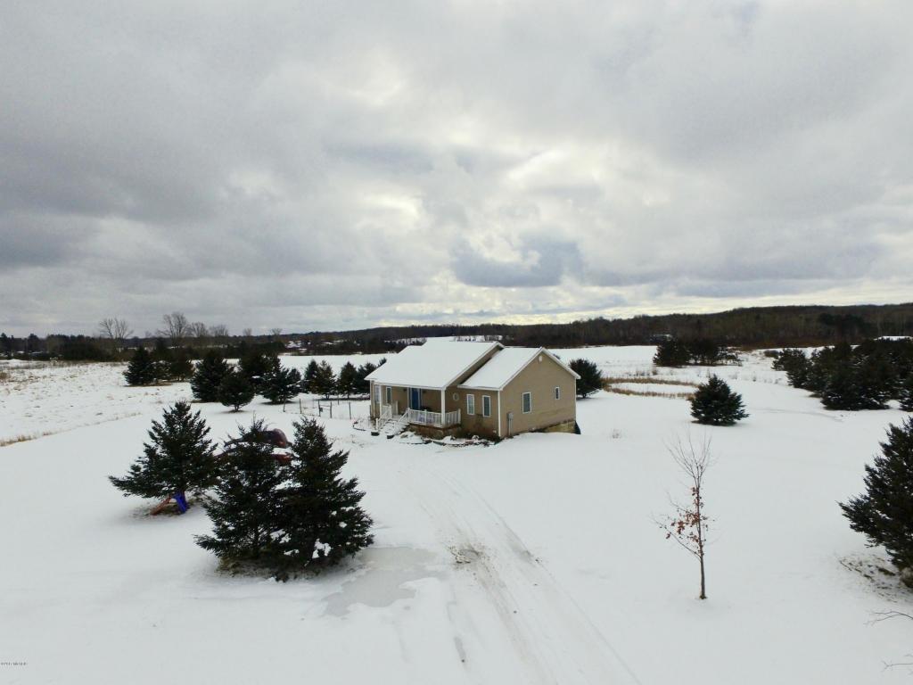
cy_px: 342
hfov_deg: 81.7
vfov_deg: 66.0
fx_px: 528
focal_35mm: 20
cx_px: 456
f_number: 2.8
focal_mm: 3.61
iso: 100
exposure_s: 1/3831
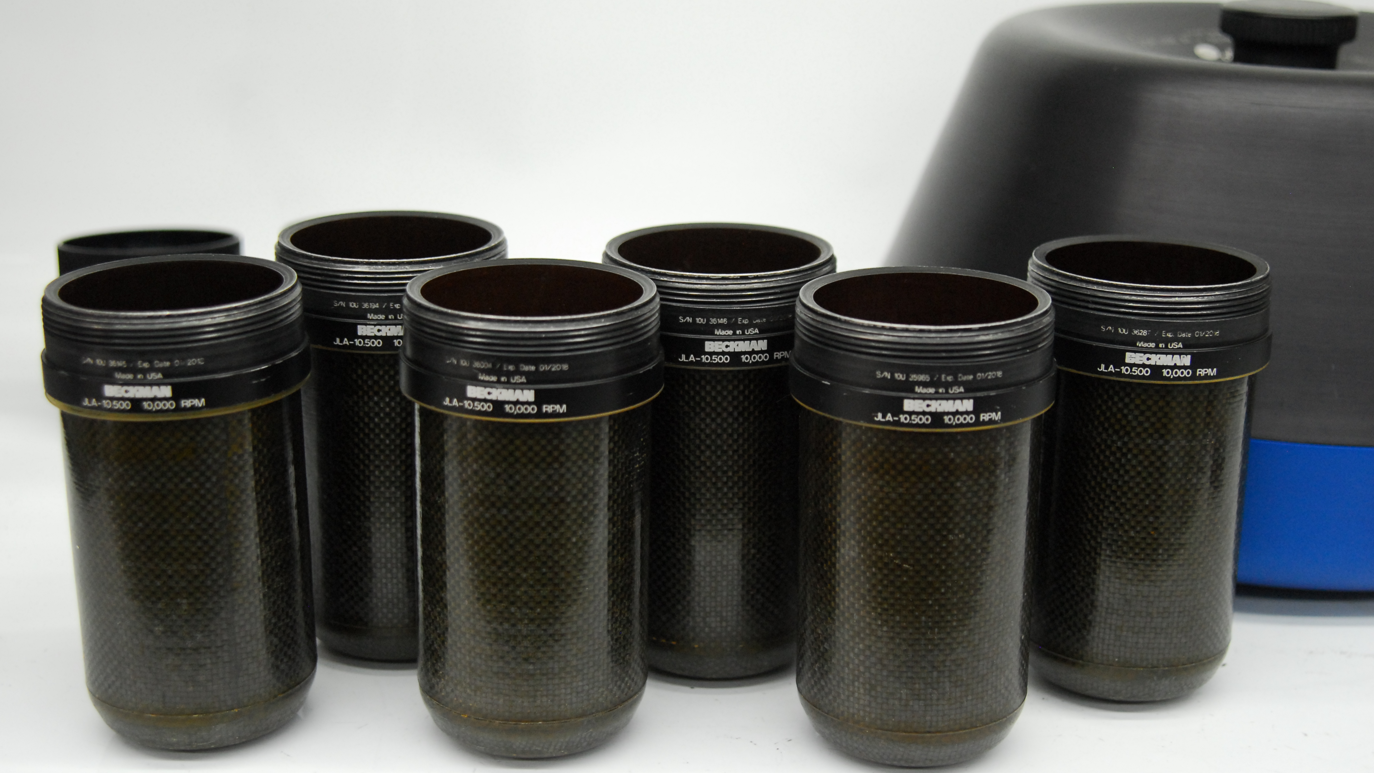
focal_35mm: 56
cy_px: 366
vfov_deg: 21.6
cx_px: 683
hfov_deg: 37.5
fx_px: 2023
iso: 800
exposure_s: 1/125
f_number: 3.2
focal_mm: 35
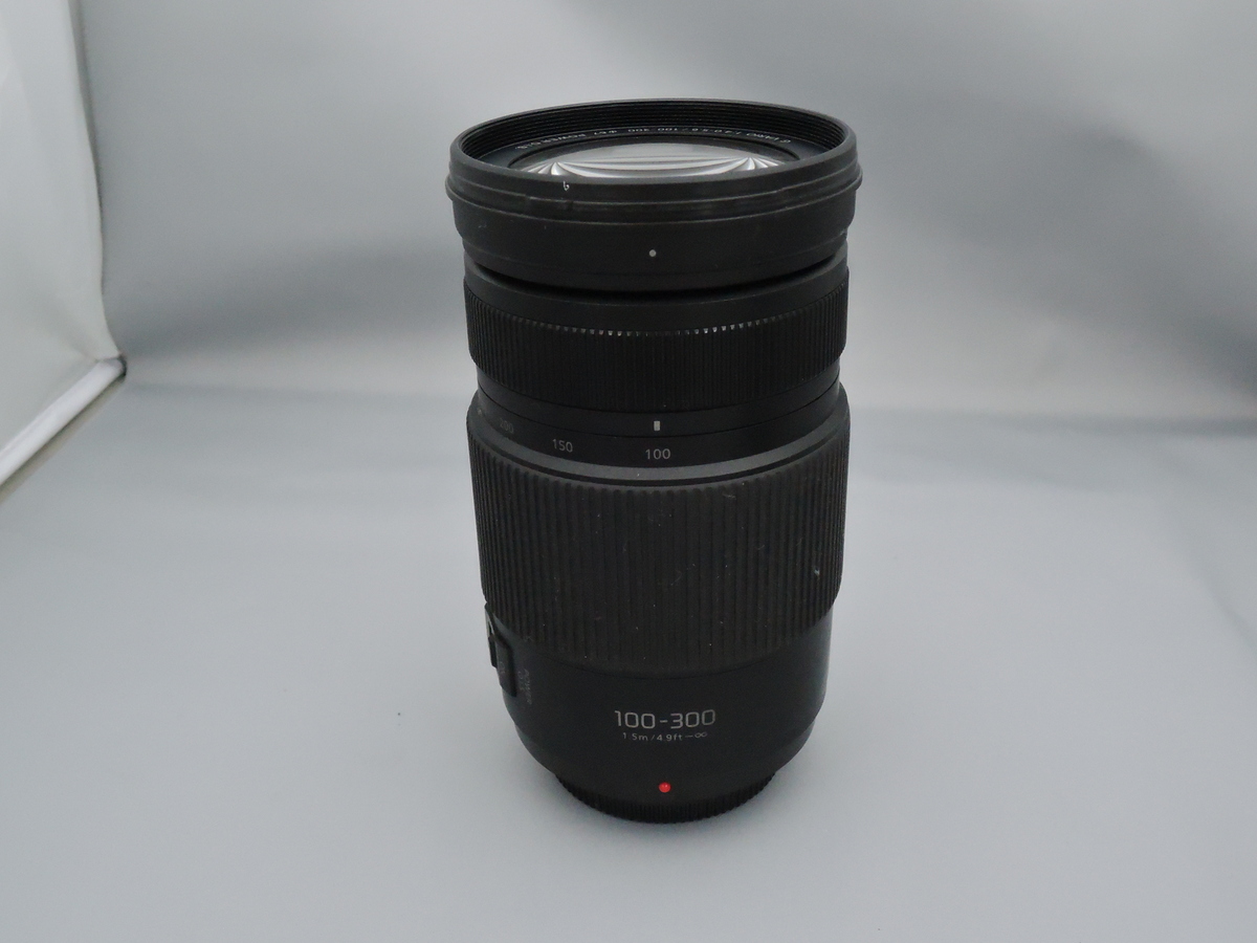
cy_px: 472
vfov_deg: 40.7
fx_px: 1271
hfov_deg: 52.6
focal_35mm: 35
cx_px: 628
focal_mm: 7.5
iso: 1600
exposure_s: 1/125
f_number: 5.6
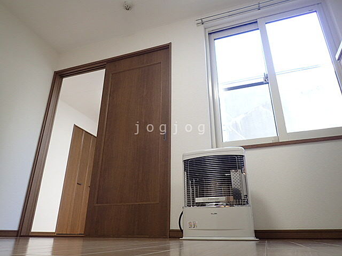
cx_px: 171
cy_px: 128
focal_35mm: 25
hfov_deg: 69.4
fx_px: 247
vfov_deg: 54.9
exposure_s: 1/60
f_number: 2
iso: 160
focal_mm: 4.5
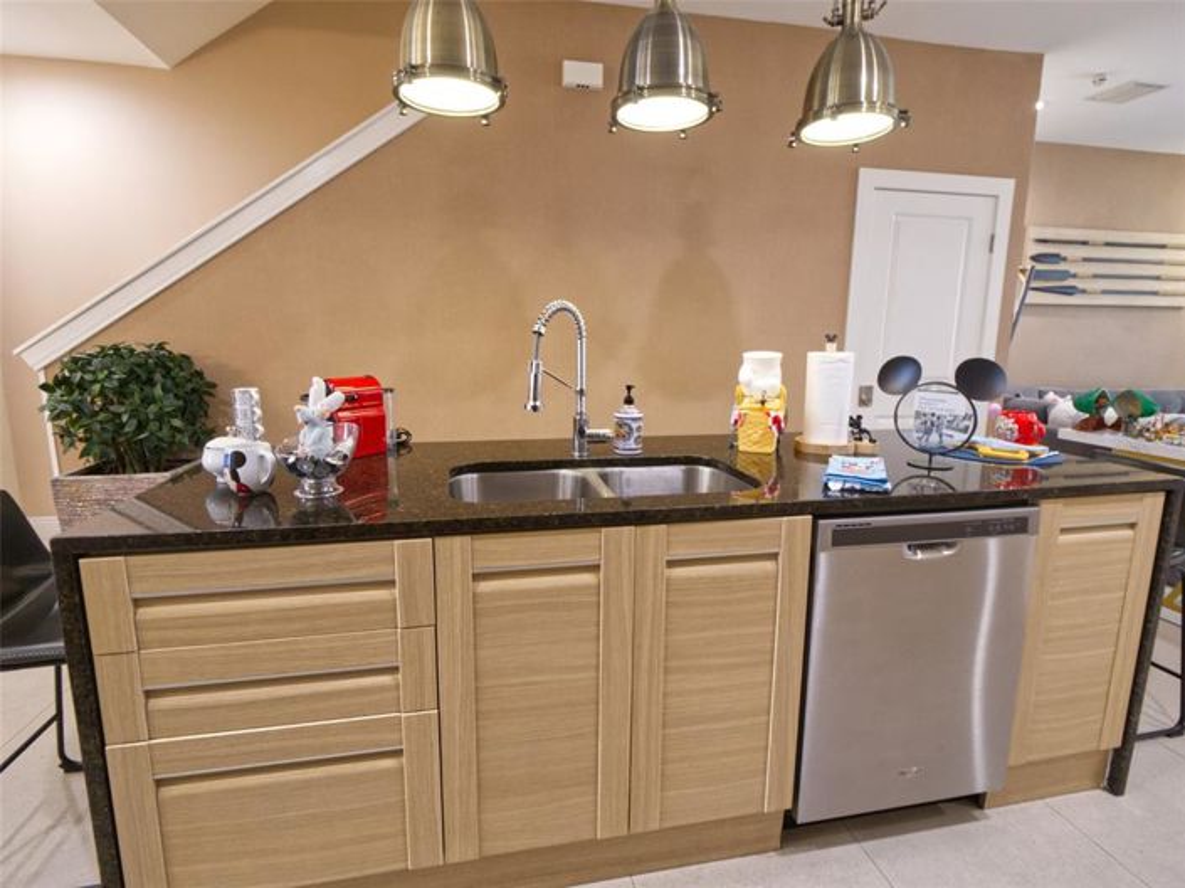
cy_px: 444
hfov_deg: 87.8
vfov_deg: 71.5
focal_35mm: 18
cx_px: 592
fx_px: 616
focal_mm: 9
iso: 1600
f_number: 9
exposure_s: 1/4
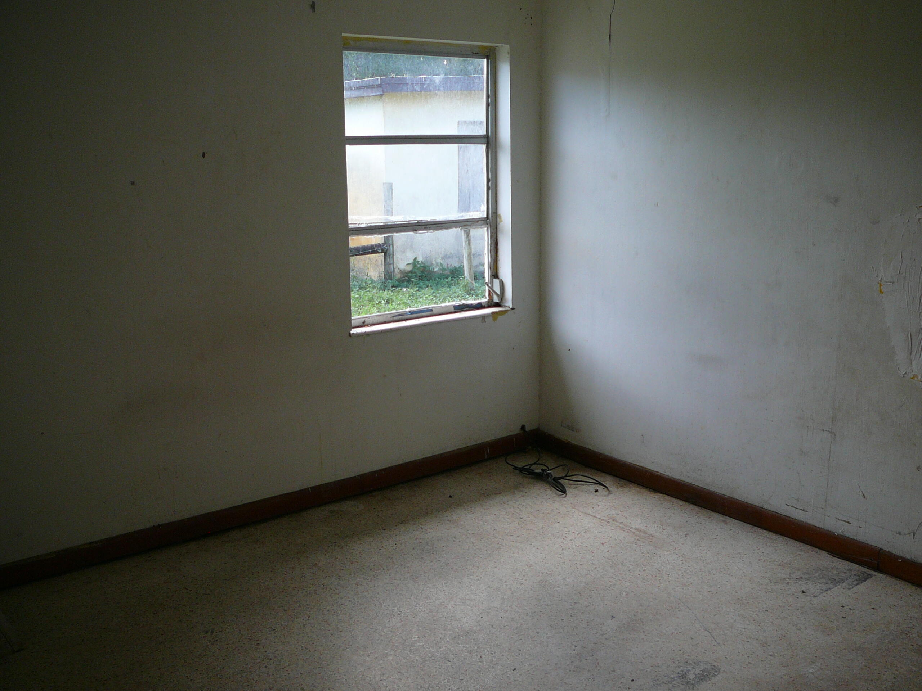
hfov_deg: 52.6
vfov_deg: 40.7
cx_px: 461
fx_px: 932
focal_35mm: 35
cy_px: 346
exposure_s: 1/100
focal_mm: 5.2
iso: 80
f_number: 2.8
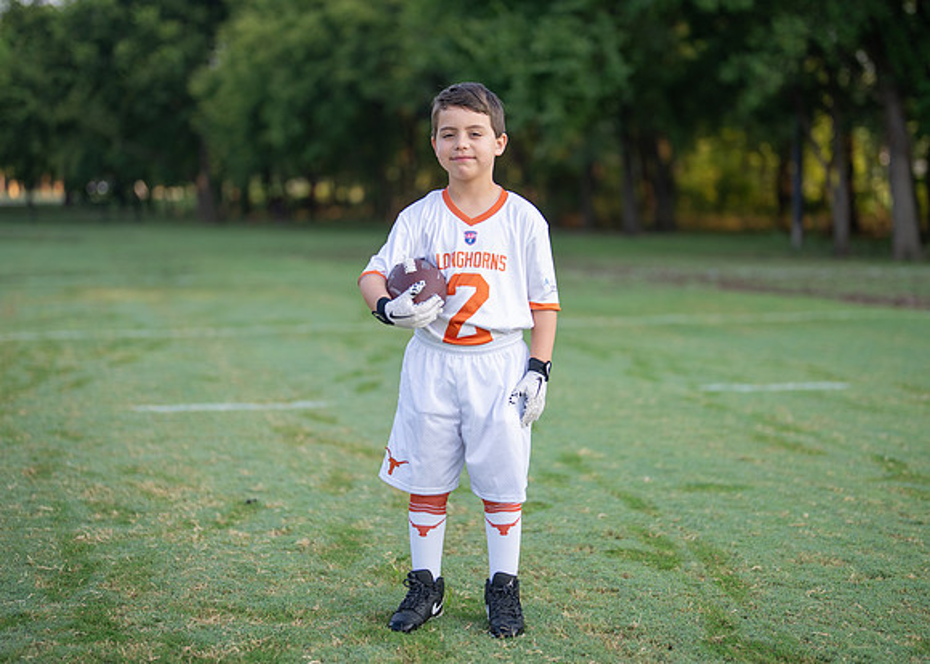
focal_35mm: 62
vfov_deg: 22.7
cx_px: 478
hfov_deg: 31.5
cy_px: 286
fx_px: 1650
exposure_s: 1/1600
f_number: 1.2
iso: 100
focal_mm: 50
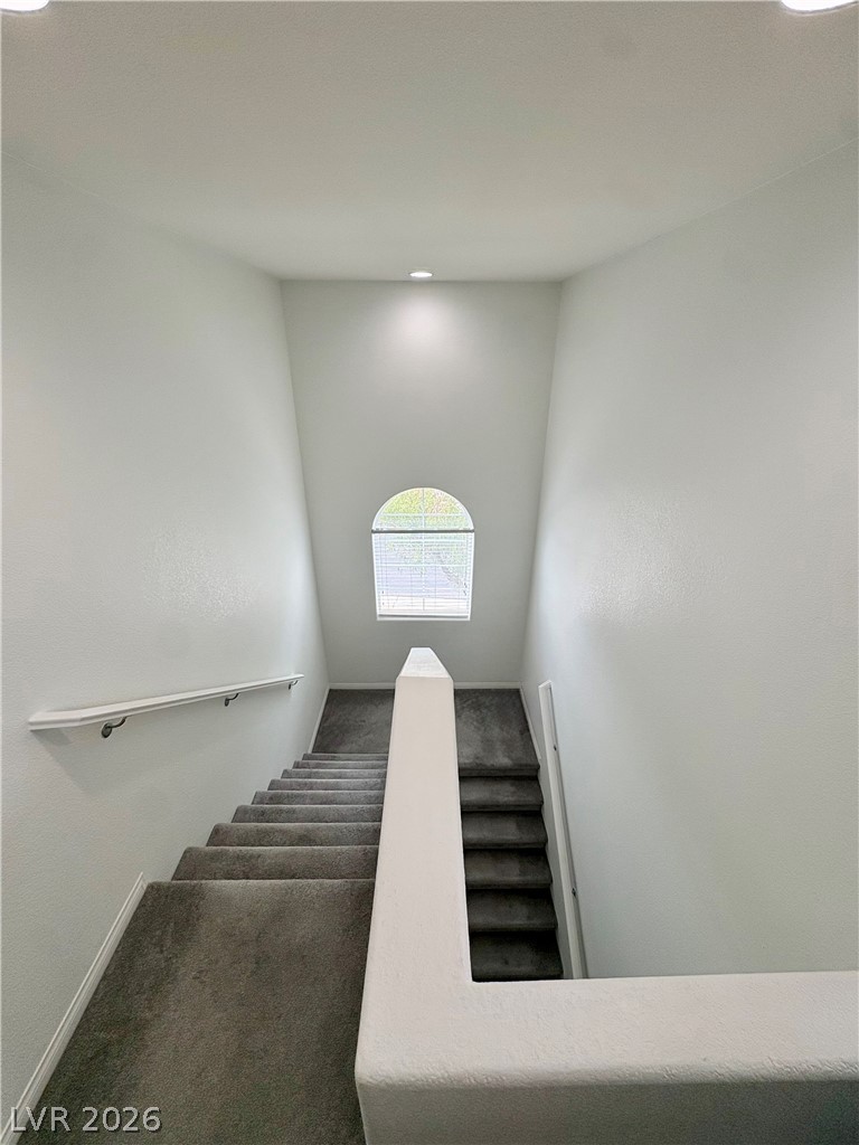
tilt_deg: -25.8
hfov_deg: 85.7
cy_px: 572
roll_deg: -0.1
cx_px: 430
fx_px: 463
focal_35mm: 14
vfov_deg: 102.1
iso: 64
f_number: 2.2
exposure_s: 1/120
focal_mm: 2.22
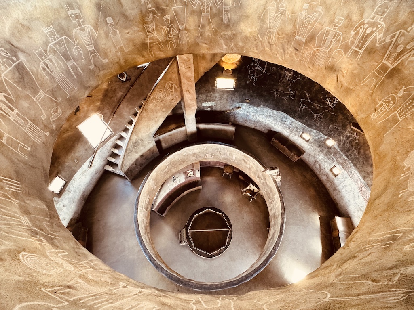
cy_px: 155
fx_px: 167
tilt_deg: -54.8
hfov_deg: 102.1
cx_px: 207
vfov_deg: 85.7
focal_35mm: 14
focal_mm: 2.22
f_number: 2.2
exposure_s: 1/60
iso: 640
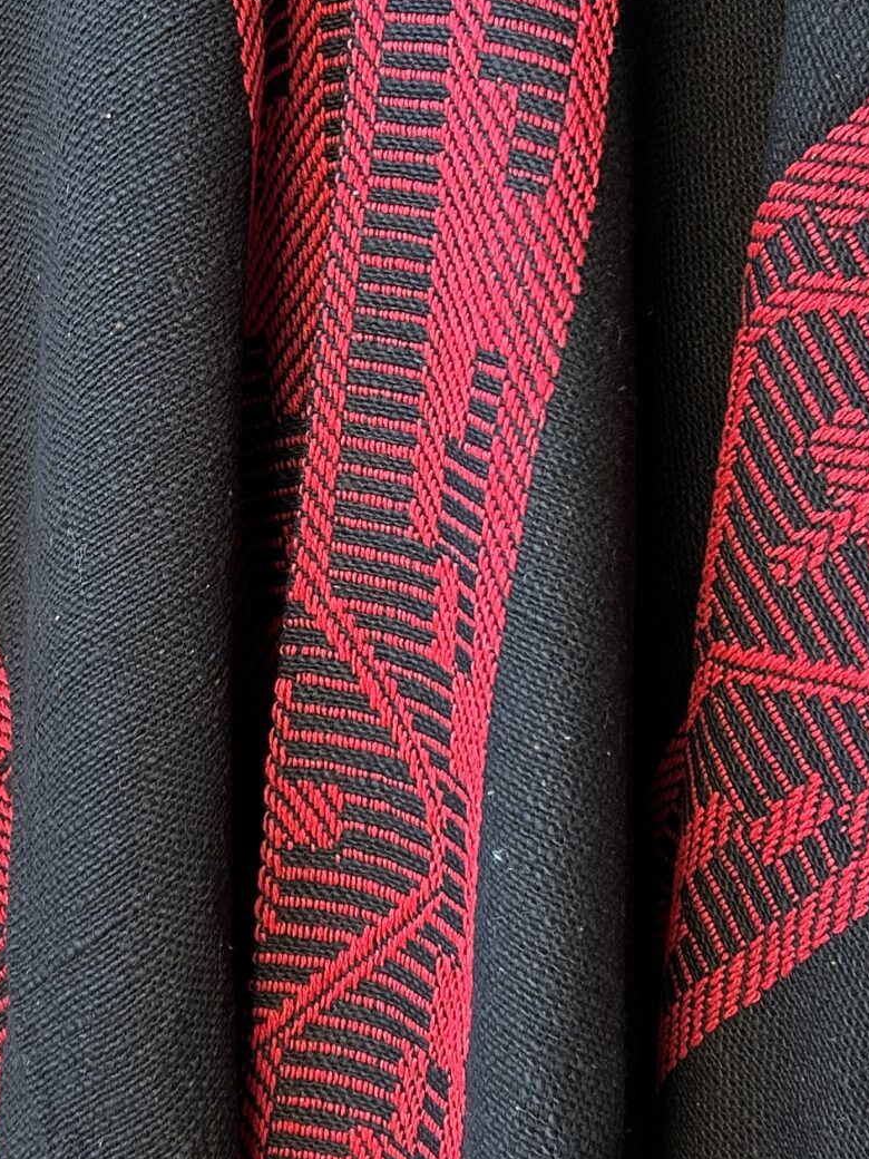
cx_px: 313
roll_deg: -2.1
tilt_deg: -7.4
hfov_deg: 22.9
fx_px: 2142
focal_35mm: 64
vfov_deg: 30.1
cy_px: 402
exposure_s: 1/82
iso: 125
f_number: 1.5
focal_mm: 5.7
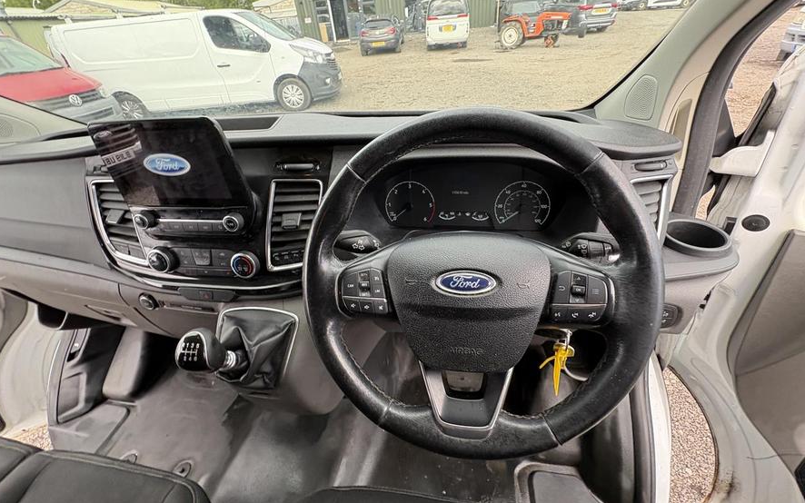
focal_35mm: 15
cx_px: 399
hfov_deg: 101.5
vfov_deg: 74.8
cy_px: 245
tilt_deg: -34.6
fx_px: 329
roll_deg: -0.3
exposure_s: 1/99
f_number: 2.2
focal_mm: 2.22
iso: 160
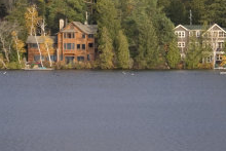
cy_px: -41
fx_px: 1834
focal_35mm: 292
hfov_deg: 7.0
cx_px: 165
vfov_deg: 4.7
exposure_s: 1/125
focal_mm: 70
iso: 100
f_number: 6.3
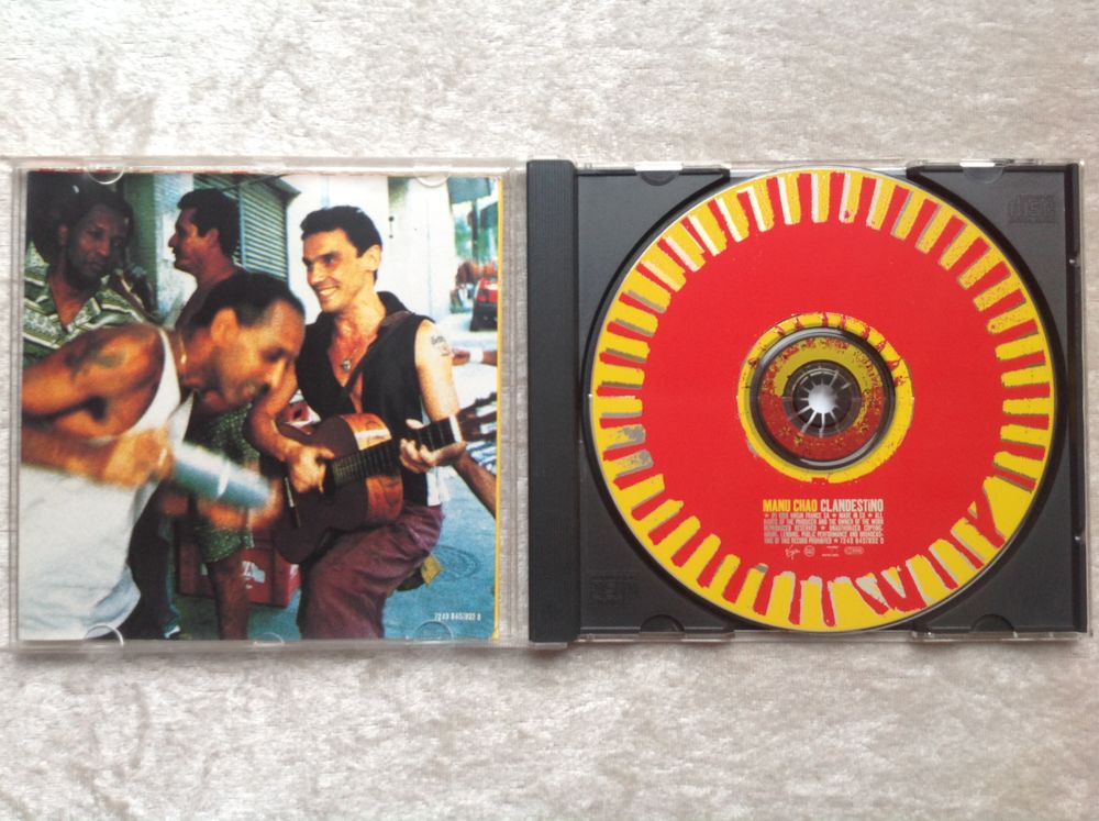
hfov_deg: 52.7
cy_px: 410
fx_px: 1110
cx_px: 550
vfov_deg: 40.6
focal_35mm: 35
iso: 50
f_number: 2.4
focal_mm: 4.28
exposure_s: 1/15
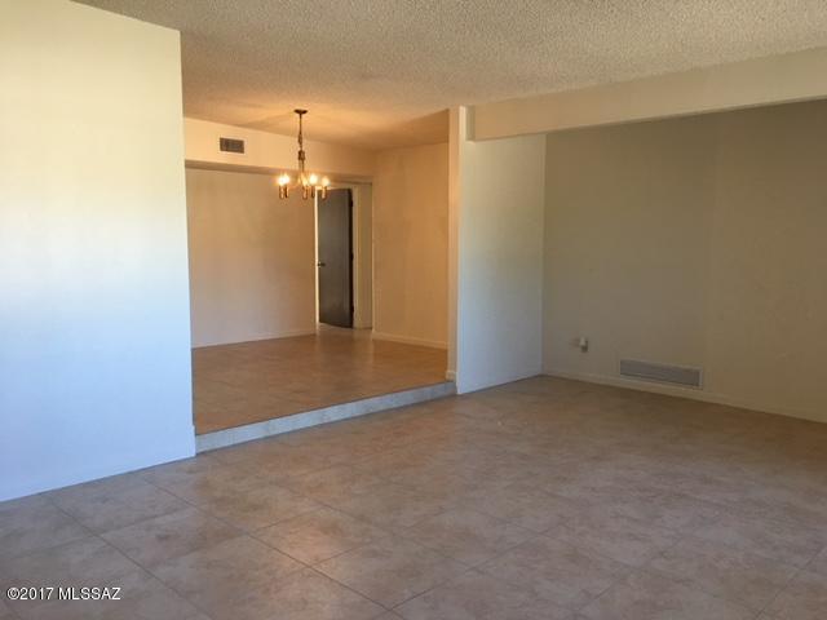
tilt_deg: -6.2
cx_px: 414
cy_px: 310
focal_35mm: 29
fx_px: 693
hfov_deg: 61.7
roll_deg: -0.3
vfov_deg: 48.2
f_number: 2.2
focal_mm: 4.15
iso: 32
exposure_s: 1/30
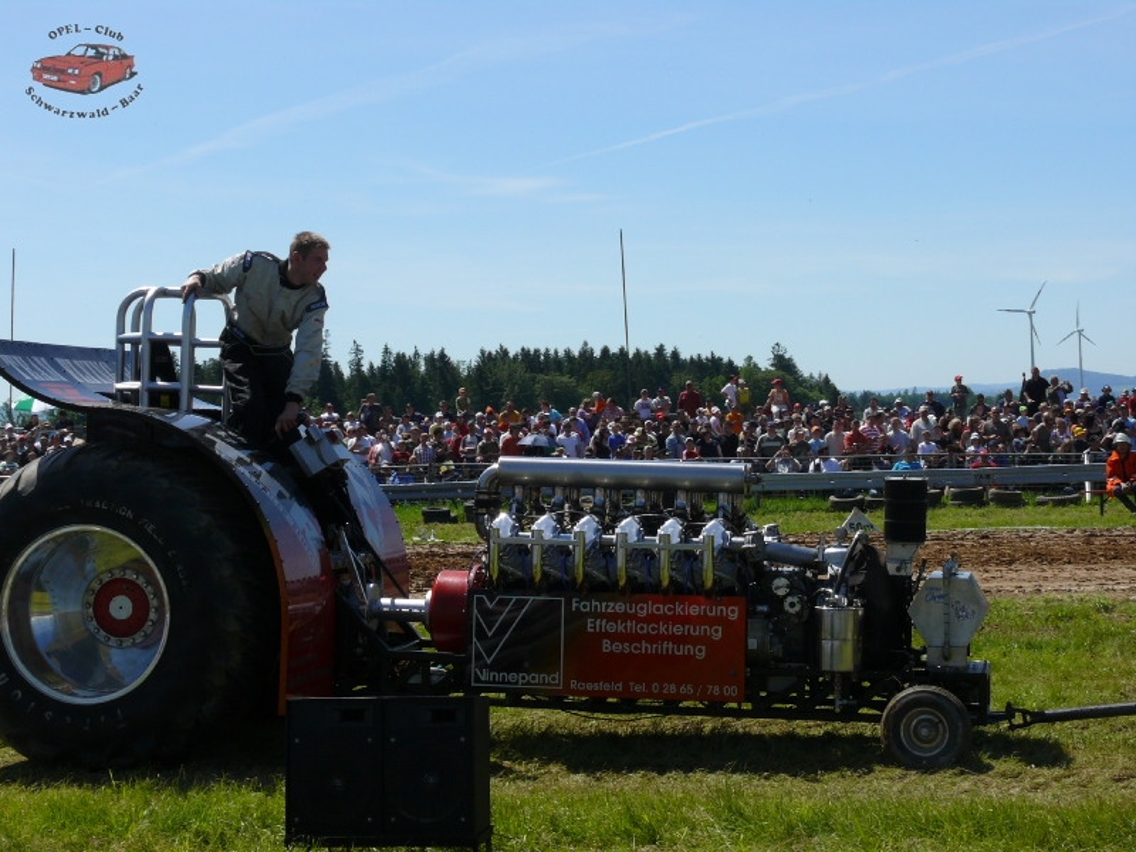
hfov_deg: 27.4
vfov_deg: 20.7
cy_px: 426
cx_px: 568
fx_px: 2330
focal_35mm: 71
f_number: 7.1
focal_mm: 14.9
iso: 100
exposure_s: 1/400
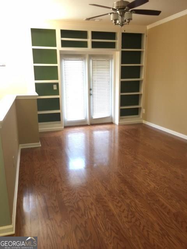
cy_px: 124
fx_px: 209
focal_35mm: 29
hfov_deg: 48.2
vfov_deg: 61.7
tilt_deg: -11.6
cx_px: 94
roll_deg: +0.0
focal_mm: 4.15
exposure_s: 1/15
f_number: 2.2
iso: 50
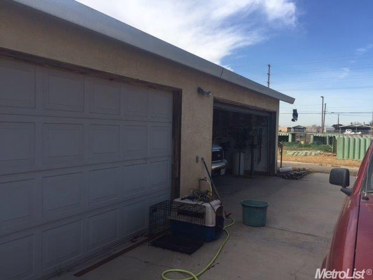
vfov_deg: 48.2
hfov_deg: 61.7
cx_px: 186
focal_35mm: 29
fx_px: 312
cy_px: 140
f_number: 2.2
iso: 32
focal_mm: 4.15
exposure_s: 1/1199
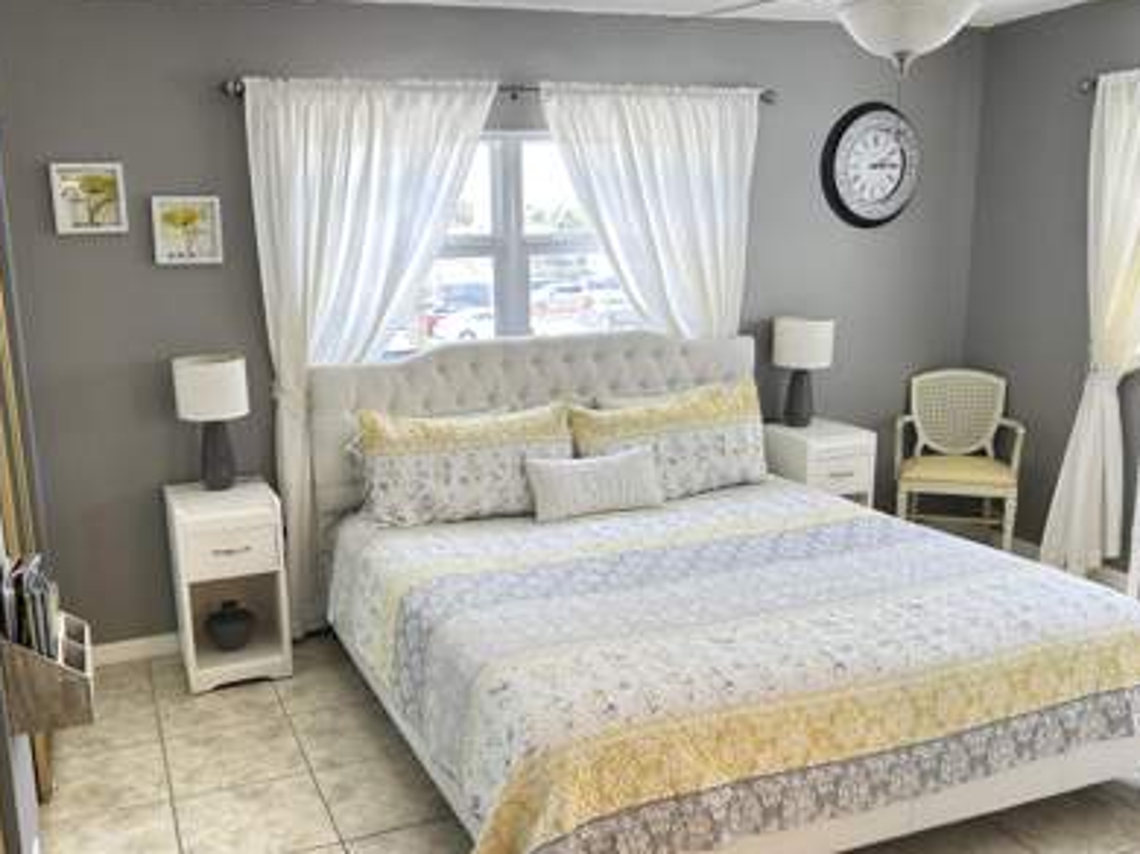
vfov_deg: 44.1
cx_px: 479
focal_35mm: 32
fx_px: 1053
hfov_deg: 56.6
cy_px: 466
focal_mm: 5.7
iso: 80
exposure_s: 1/60
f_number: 1.5
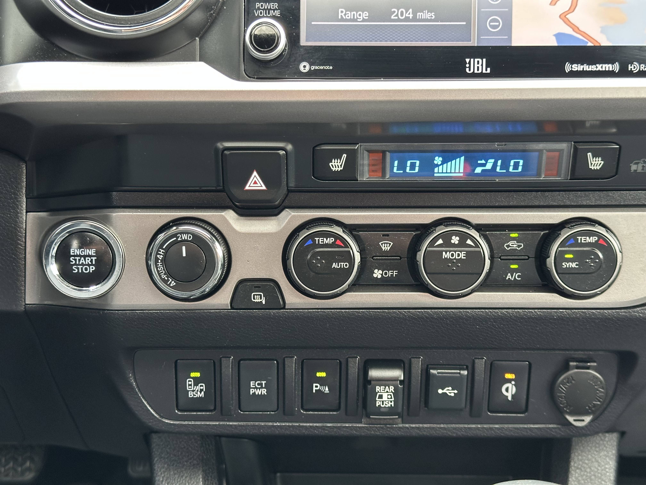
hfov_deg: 39.7
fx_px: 896
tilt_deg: -15.4
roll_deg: +1.8
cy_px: 242
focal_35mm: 48
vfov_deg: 30.3
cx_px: 323
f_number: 1.78
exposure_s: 1/49
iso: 250
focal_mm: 6.86
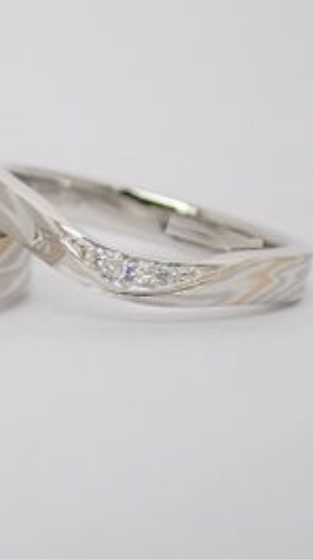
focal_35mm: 143
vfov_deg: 15.0
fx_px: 2115
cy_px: 251
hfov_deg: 8.4
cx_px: -49
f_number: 4.1
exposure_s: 1/100
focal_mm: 13.65
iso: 200
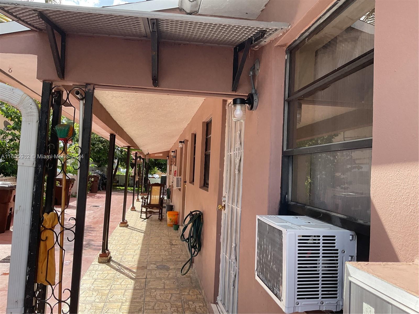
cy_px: 157
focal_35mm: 29
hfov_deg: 61.7
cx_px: 210
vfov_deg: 48.2
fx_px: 351
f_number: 1.8
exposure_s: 1/524
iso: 16
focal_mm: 3
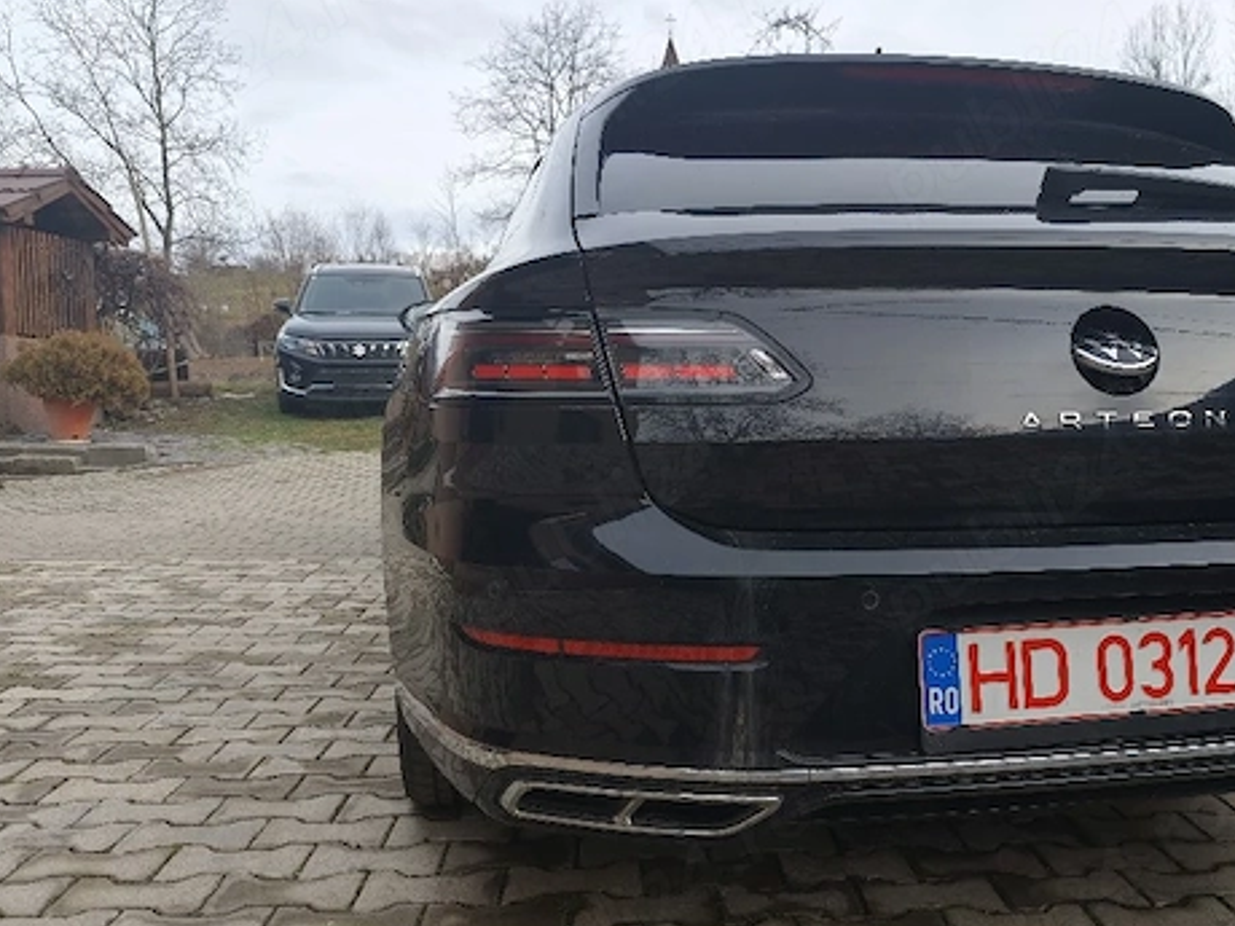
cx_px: 746
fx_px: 1070
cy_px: 513
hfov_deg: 59.4
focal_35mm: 30
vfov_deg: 46.7
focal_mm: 6.19
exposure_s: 1/100
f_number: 1.65
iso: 80
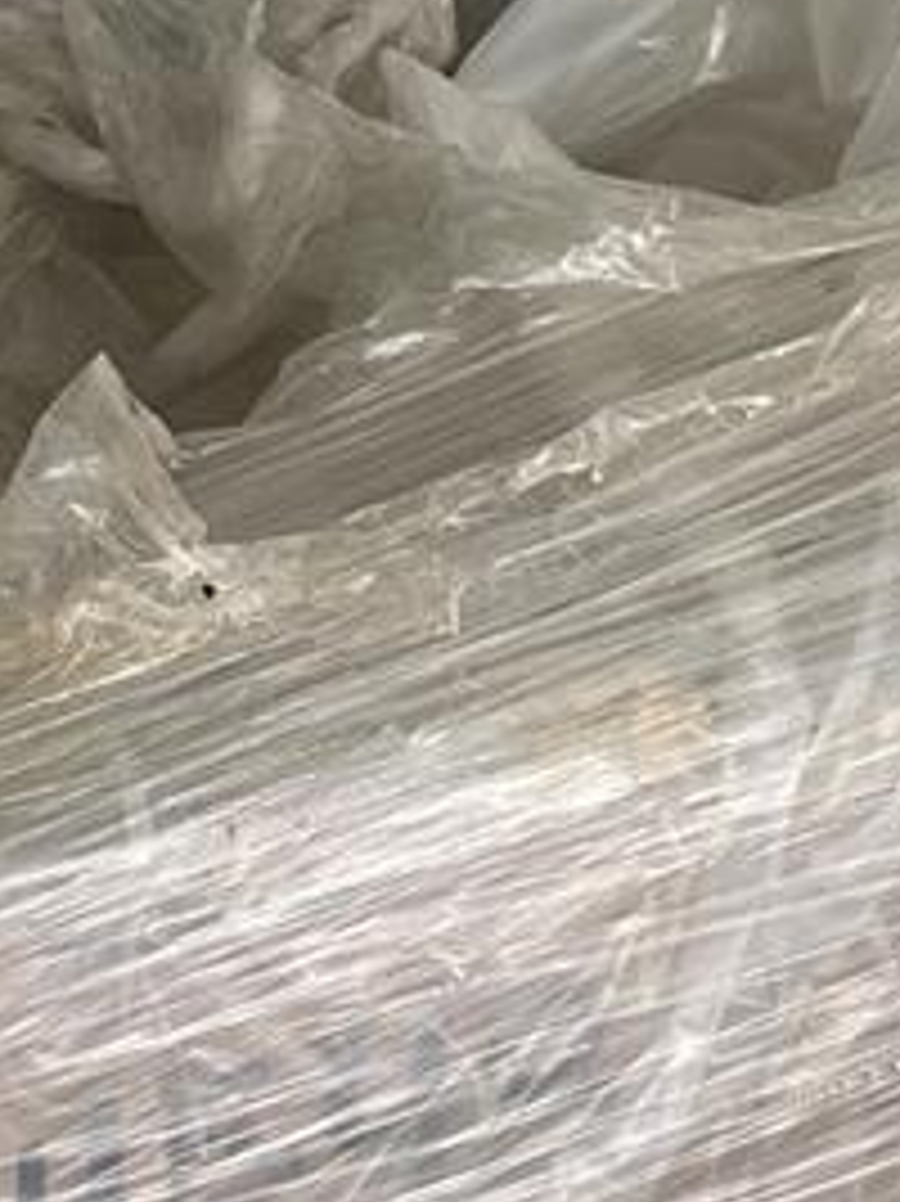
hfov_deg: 12.4
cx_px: 1008
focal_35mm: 117
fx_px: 4059
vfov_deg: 16.7
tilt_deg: -17.7
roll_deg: -0.1
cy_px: 972
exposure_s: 1/210
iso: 32
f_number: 1.6
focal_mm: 4.2
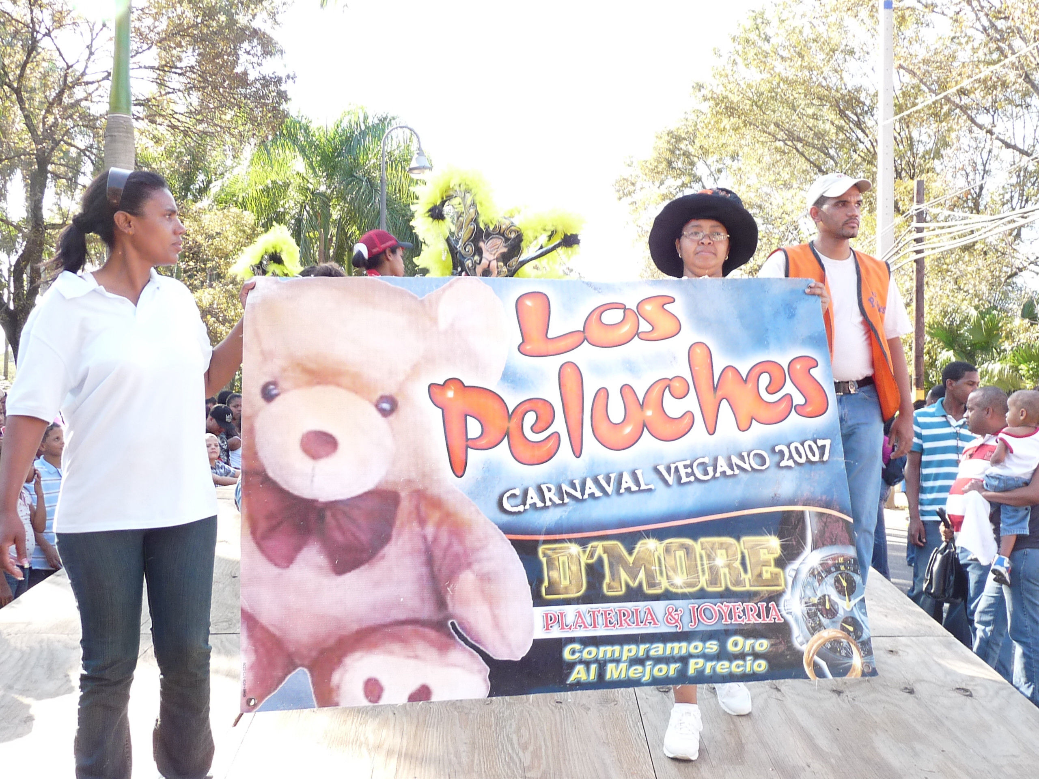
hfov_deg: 46.8
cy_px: 390
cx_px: 520
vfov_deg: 36.0
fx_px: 1201
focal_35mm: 40
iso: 100
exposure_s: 1/100
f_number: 2.8
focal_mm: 4.8
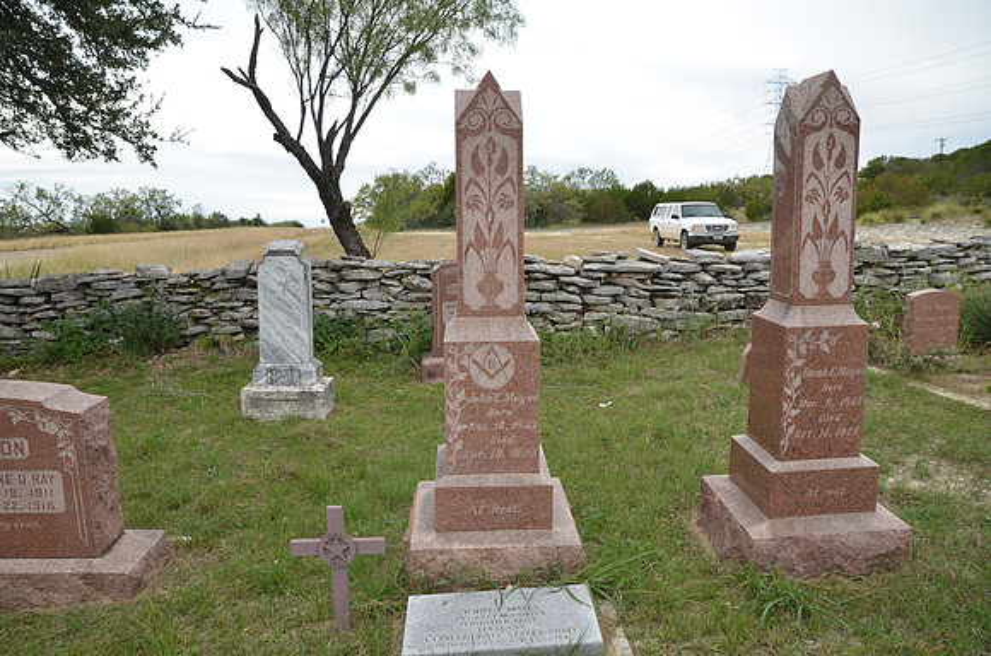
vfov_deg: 50.2
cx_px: 496
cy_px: 328
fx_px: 700
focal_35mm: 26
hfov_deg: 70.6
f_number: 5.6
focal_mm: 17
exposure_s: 1/125
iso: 220
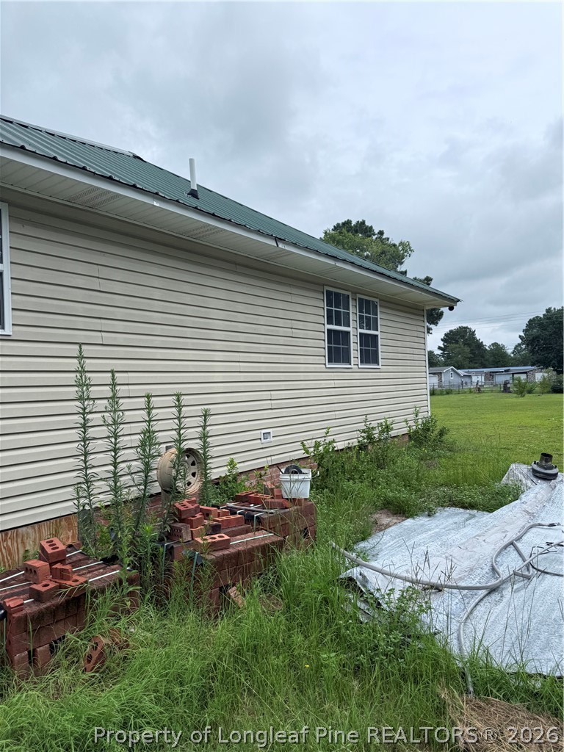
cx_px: 282
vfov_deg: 71.6
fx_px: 521
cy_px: 376
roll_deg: +4.8
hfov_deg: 56.8
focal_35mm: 24
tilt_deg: +4.4
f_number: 1.78
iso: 80
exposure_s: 1/5714
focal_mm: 6.76
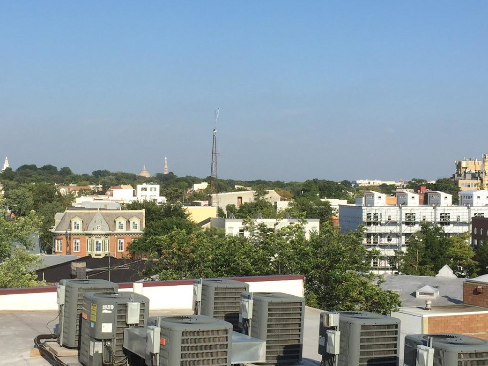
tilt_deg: -4.3
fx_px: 803
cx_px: 204
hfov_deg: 33.7
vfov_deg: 25.6
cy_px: 197
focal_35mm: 57
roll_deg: -1.5
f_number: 2.2
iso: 32
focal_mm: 4.15
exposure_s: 1/2083
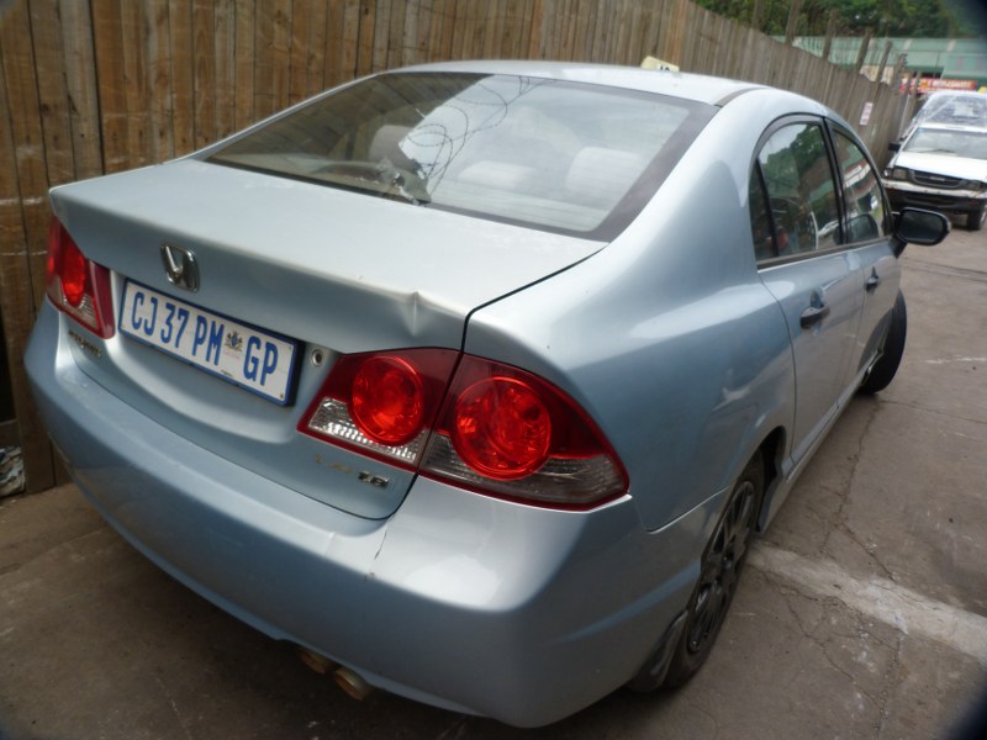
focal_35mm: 25
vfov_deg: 54.9
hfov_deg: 69.4
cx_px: 494
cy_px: 370
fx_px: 713
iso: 80
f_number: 2.8
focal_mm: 4.5
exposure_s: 1/100
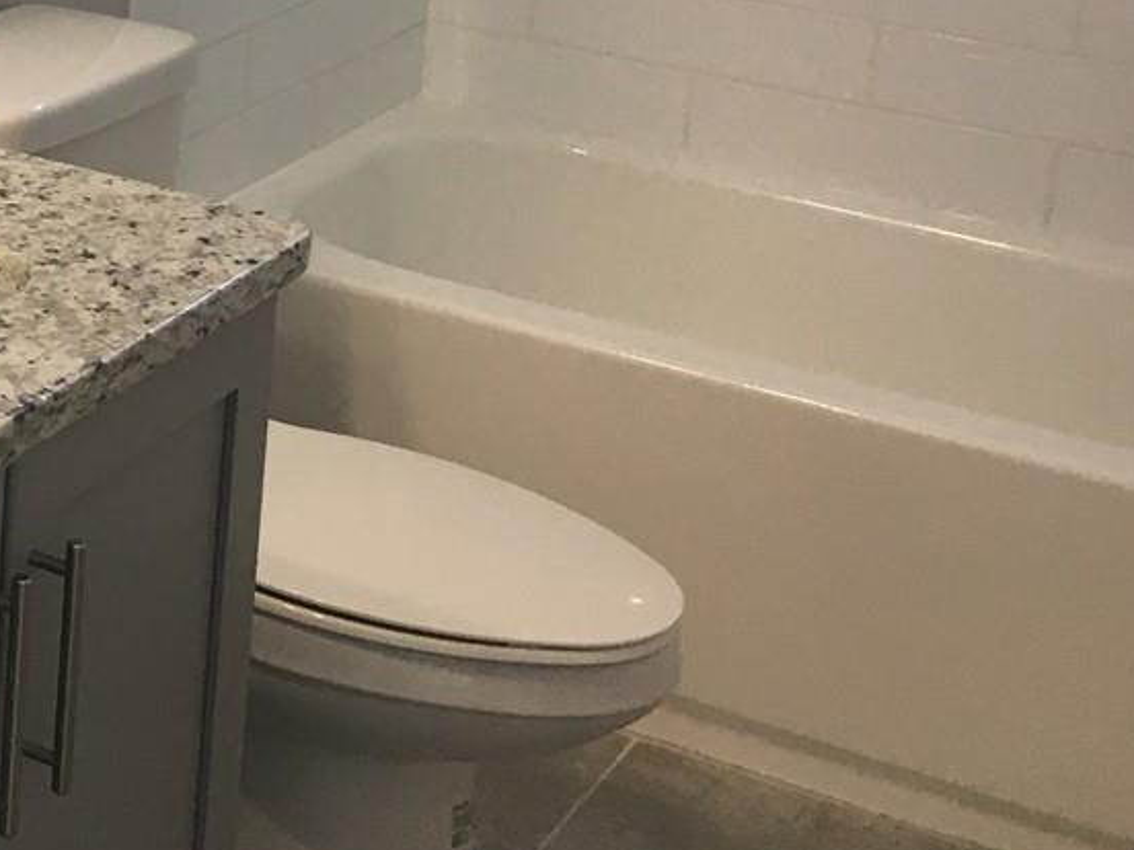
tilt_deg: -14.9
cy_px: -55
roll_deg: -2.0
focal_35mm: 84
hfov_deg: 20.8
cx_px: -419
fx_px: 2752
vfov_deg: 17.1
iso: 32
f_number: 2.2
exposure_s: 1/30
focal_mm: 4.15
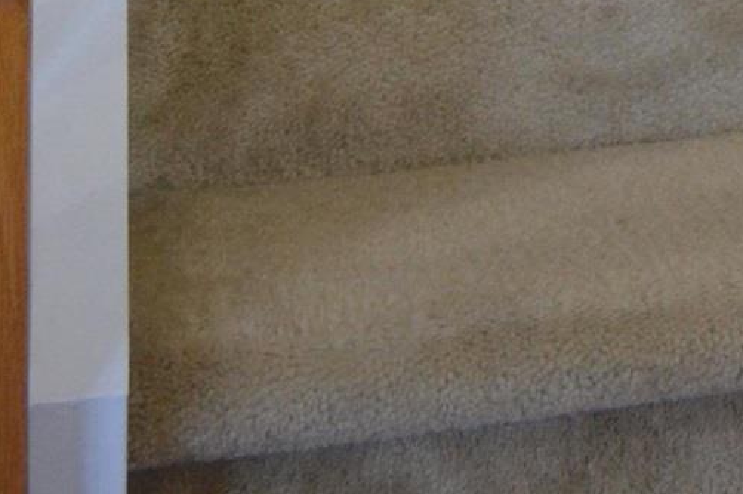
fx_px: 2557
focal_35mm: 124
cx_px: 1033
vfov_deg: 8.5
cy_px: -1174
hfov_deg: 15.5
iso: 900
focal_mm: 18
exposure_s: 1/60
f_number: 3.5
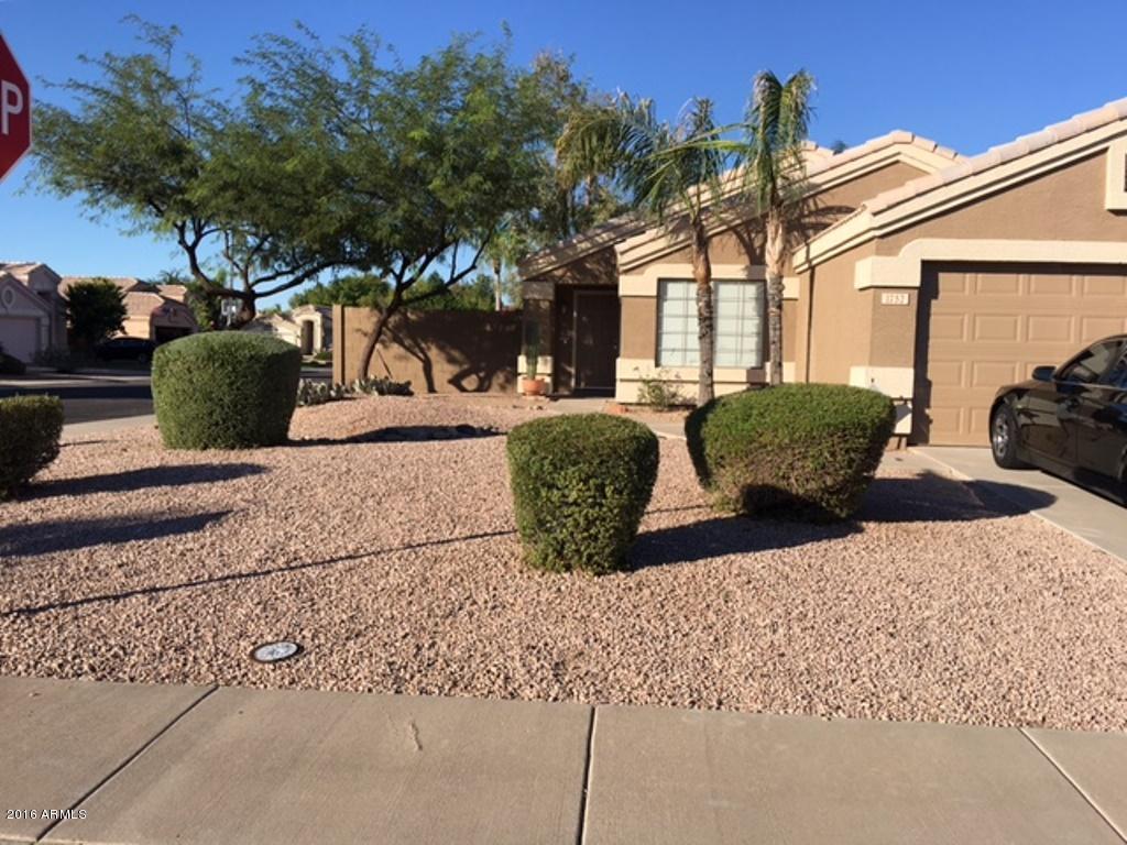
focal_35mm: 29
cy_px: 422
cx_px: 564
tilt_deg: -2.2
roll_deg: -2.3
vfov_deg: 48.2
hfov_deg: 61.7
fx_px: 944
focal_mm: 4.15
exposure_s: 1/1374
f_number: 2.2
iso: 25
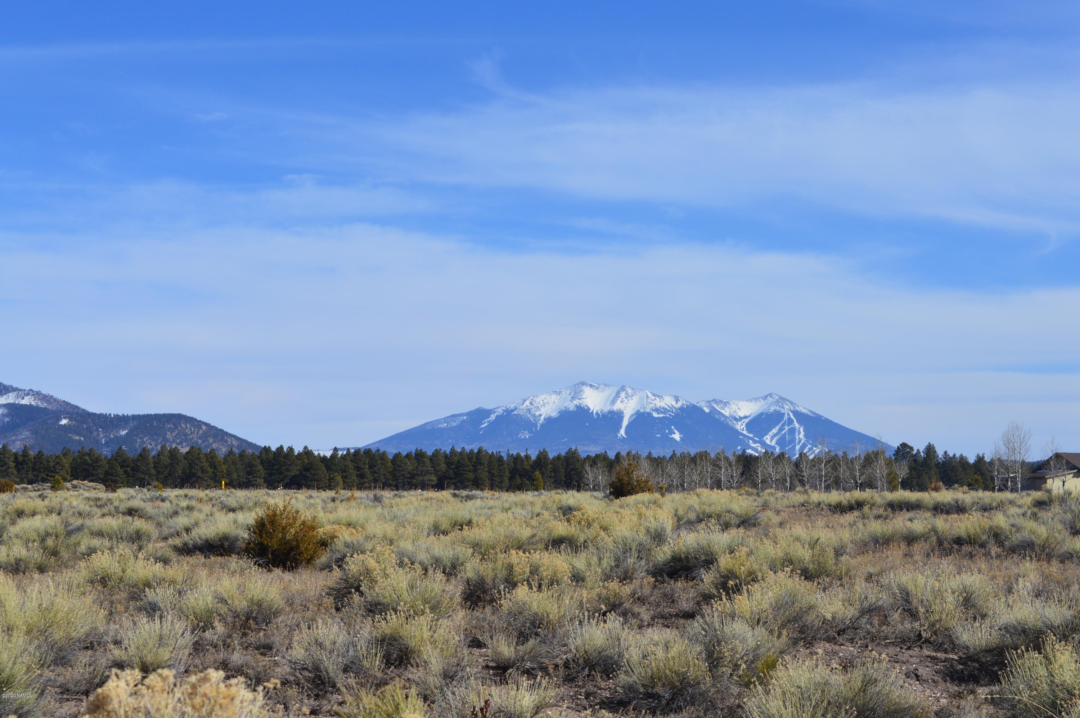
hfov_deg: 24.6
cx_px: 540
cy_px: 359
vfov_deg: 16.5
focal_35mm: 82
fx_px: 2473
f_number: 11
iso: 220
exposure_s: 1/500
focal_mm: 55
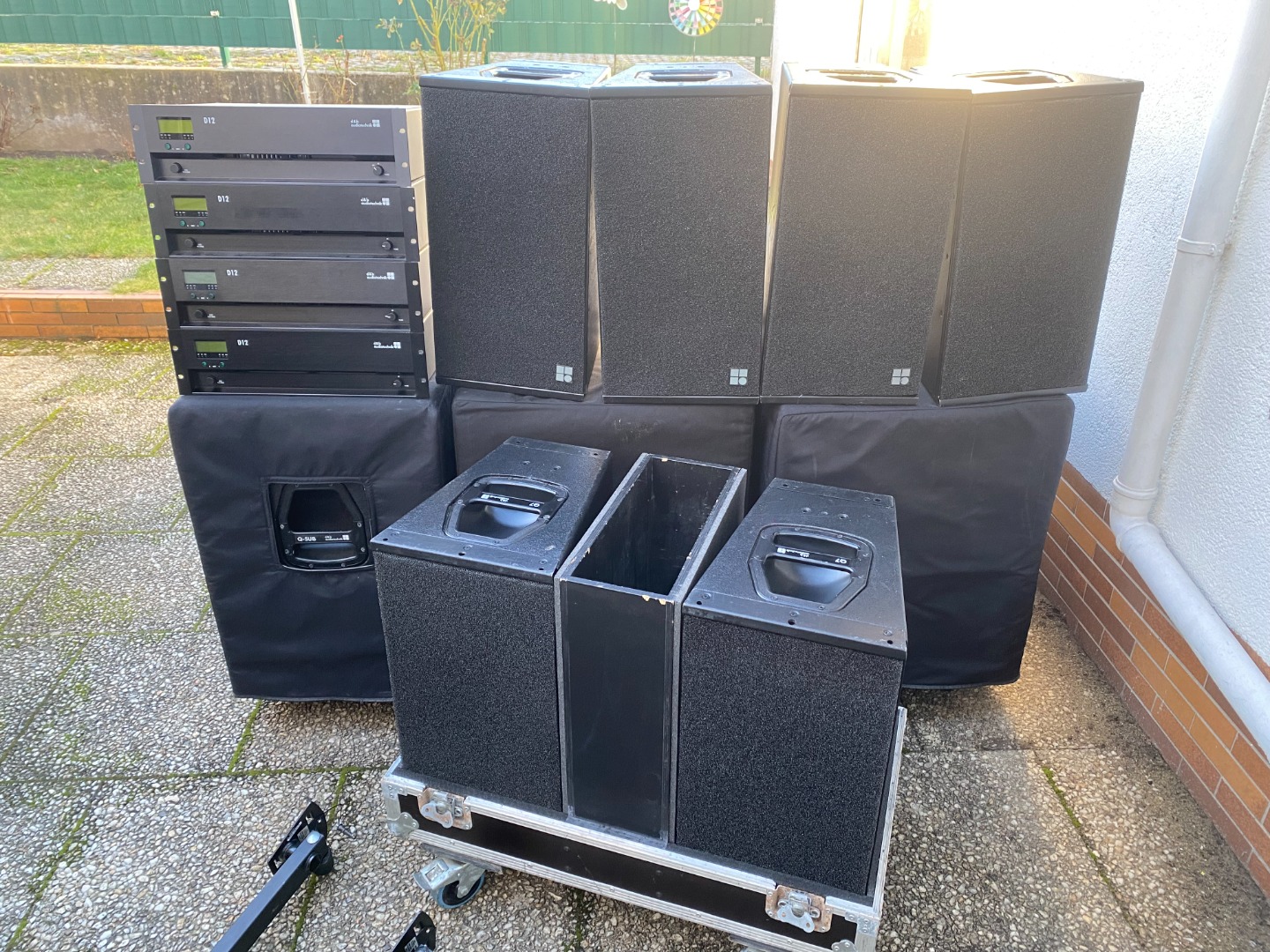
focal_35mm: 26
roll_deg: +0.5
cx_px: 635
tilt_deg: -25.9
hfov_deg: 67.3
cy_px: 476
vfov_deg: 53.1
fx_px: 954
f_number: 1.8
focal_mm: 4.25
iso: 125
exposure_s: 1/96
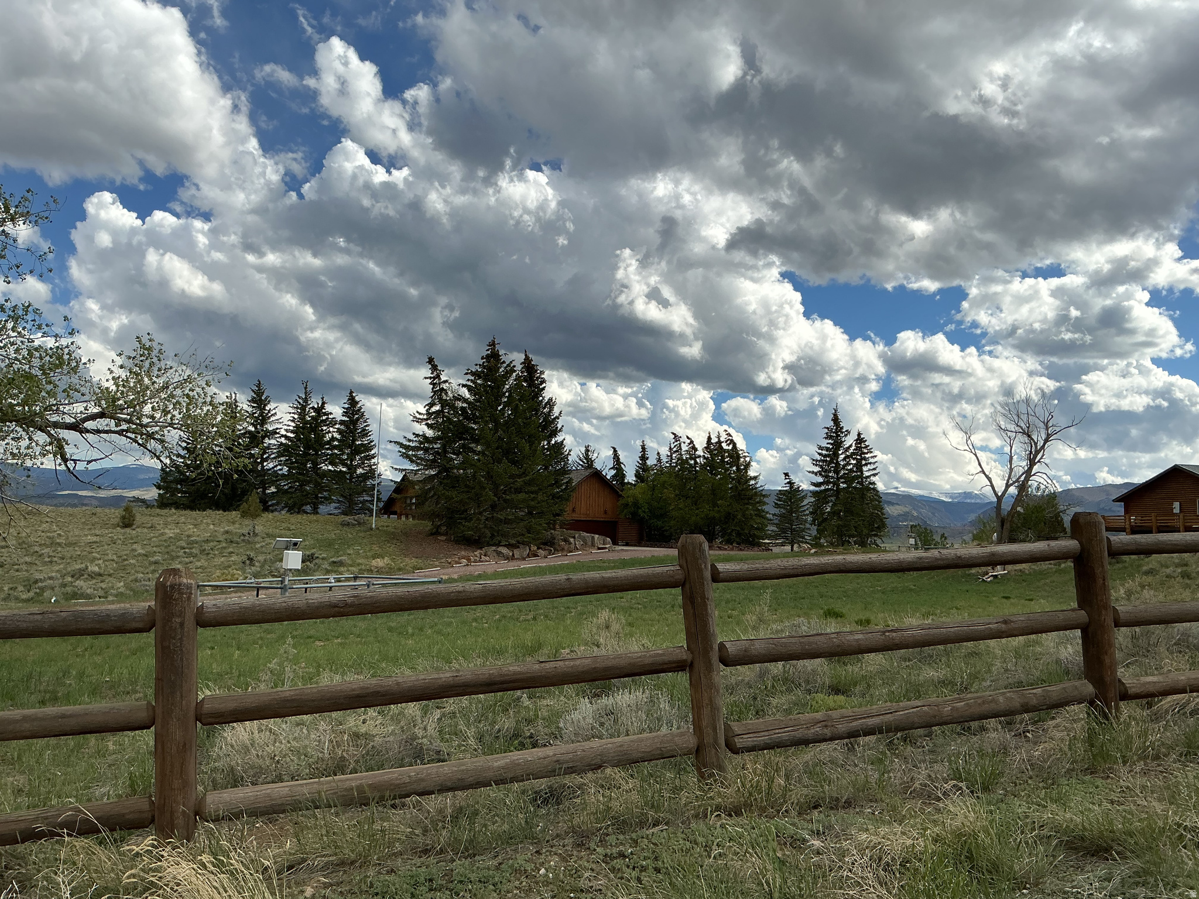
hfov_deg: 61.7
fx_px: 1004
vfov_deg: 48.2
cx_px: 600
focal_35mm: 29
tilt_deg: +2.9
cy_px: 450
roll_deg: -2.0
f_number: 1.8
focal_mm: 3
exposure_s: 1/2801
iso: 25
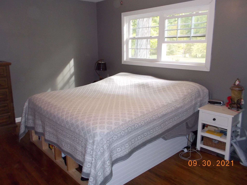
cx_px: 124
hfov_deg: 61.7
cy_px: 92
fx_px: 207
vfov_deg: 48.2
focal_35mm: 29
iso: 200
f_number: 3.3
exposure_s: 1/25
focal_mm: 4.1
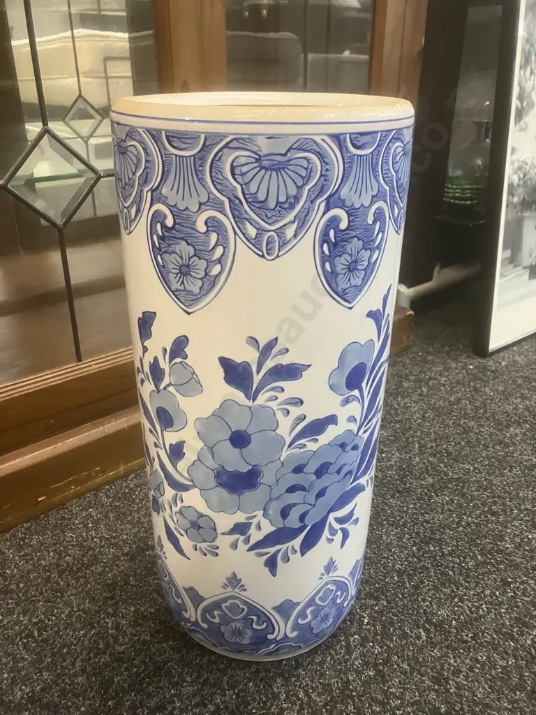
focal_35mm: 28
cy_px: 358
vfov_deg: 63.4
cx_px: 268
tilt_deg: -24.5
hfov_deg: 49.7
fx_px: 578
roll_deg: -1.5
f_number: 1.8
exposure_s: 1/33
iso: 320
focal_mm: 3.99
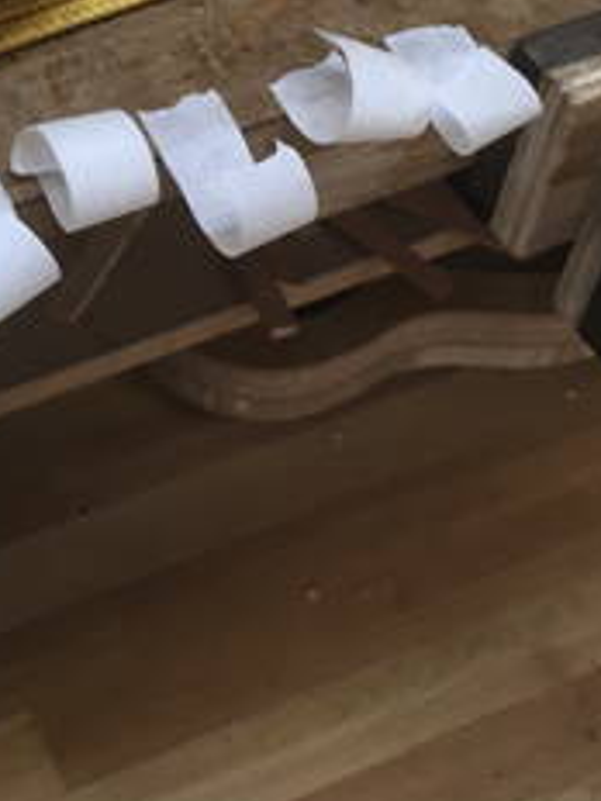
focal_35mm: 75
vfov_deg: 25.1
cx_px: -59
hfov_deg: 18.9
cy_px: 55
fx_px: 1736
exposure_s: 1/33
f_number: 2.2
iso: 64
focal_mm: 4.15
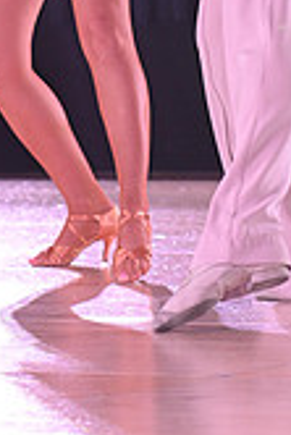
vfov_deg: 6.8
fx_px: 3642
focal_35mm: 301
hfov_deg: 4.6
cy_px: -136
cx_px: 198
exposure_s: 1/200
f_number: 4.5
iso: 1600
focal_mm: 86
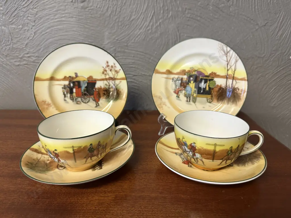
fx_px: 202
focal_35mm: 24
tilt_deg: -19.0
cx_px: 146
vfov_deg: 56.8
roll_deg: -0.3
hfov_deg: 71.6
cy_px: 109
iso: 125
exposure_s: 1/100
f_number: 1.78
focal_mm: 6.86
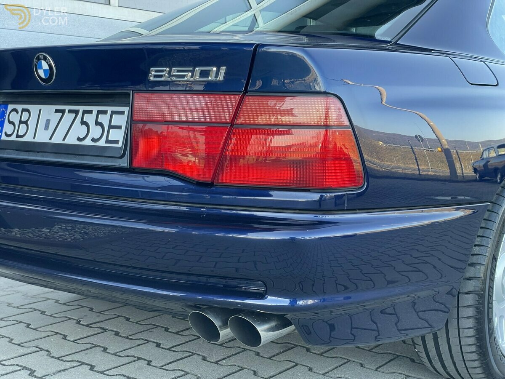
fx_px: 759
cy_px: 190
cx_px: 252
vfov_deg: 28.0
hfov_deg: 36.8
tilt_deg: -5.6
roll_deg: +0.1
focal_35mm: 52
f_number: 2
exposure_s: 1/99
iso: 64
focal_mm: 6
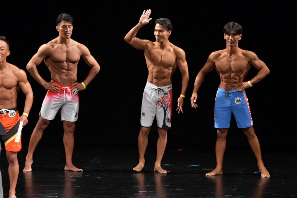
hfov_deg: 7.2
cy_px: 99
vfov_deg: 4.8
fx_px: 2350
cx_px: 148
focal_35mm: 285
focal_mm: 190
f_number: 5.6
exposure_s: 1/400
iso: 3200
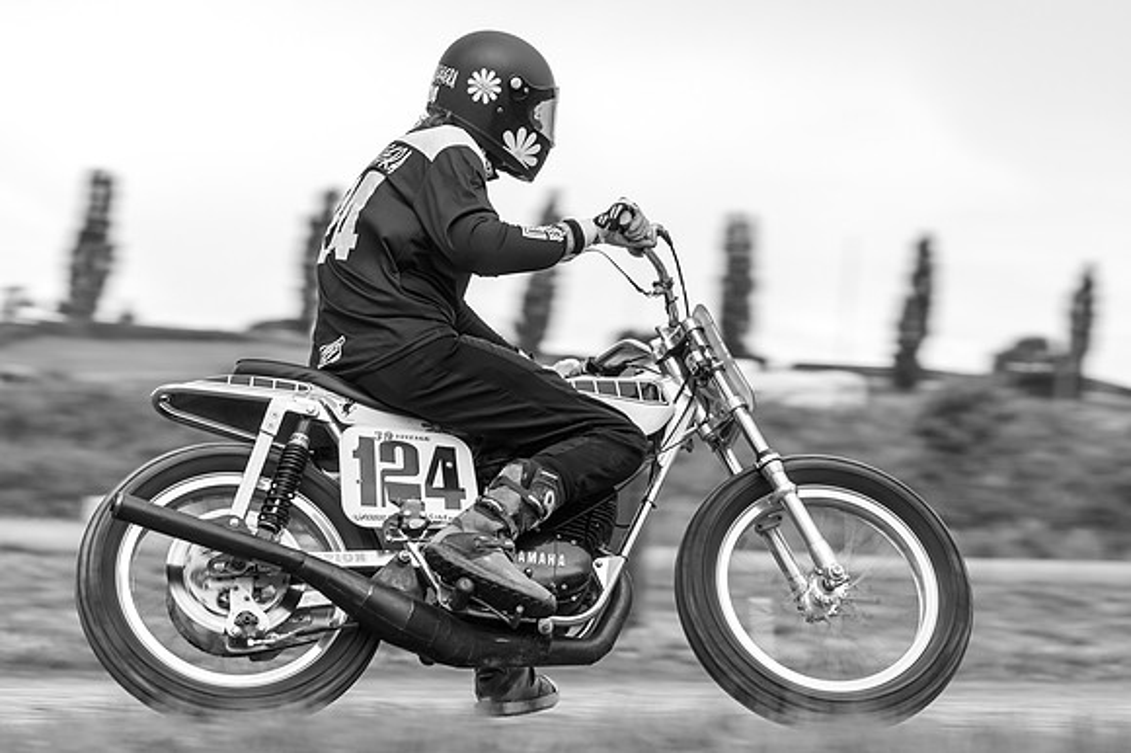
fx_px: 4222
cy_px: 408
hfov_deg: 15.3
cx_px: 613
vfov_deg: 10.2
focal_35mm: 134
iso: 64
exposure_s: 1/250
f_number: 4
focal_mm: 83
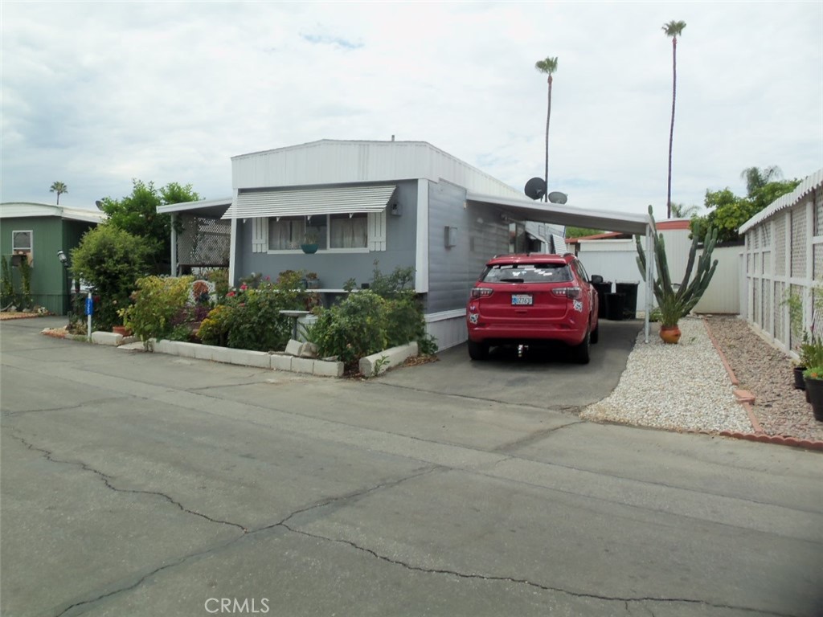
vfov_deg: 48.2
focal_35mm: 29
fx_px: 689
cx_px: 412
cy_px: 308
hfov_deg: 61.7
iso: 80
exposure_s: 1/125
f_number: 8.6
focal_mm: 5.2
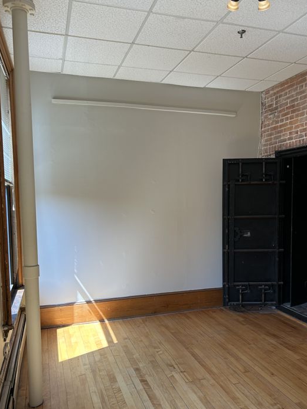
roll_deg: +0.6
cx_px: 162
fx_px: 355
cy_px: 226
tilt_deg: -3.1
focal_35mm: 30
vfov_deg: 59.8
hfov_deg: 46.8
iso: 40
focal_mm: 5.7
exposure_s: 1/202
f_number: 1.5
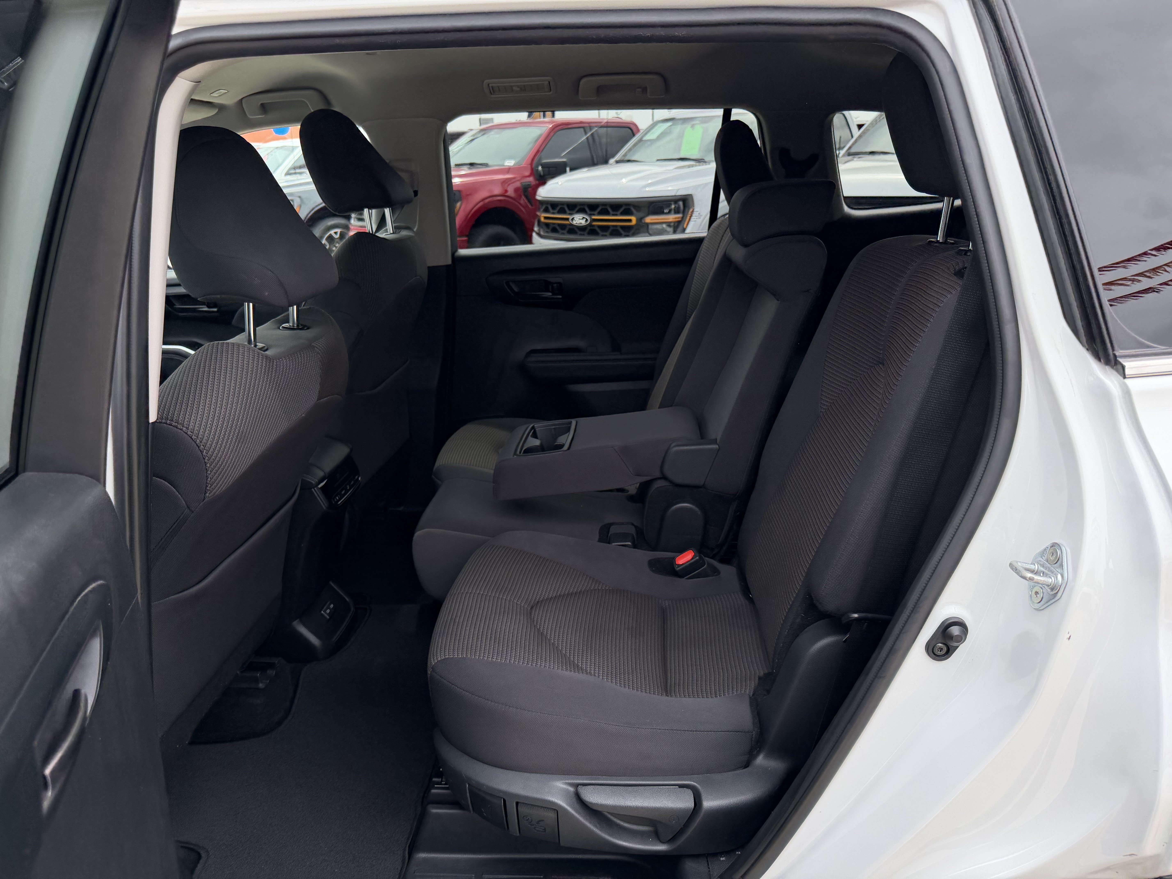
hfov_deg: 71.6
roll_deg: -0.9
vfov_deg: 56.8
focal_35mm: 24
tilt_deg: -16.5
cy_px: 440
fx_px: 813
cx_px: 586
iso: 100
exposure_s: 1/1618
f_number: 1.78
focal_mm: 6.76
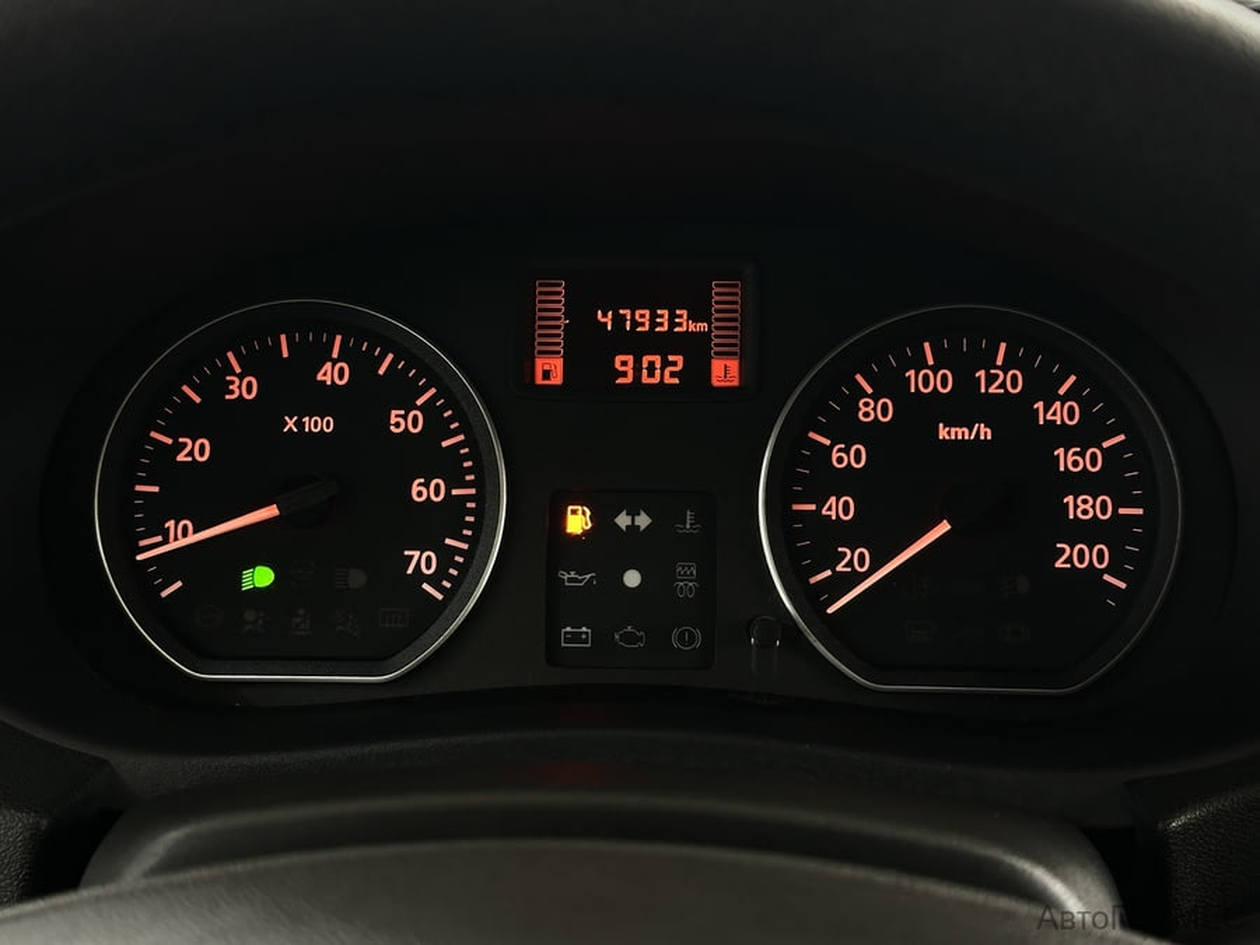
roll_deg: -0.5
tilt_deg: -20.9
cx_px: 630
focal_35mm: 48
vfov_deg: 30.3
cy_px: 472
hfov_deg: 39.7
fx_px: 1747
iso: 250
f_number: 1.78
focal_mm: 6.86
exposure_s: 1/33
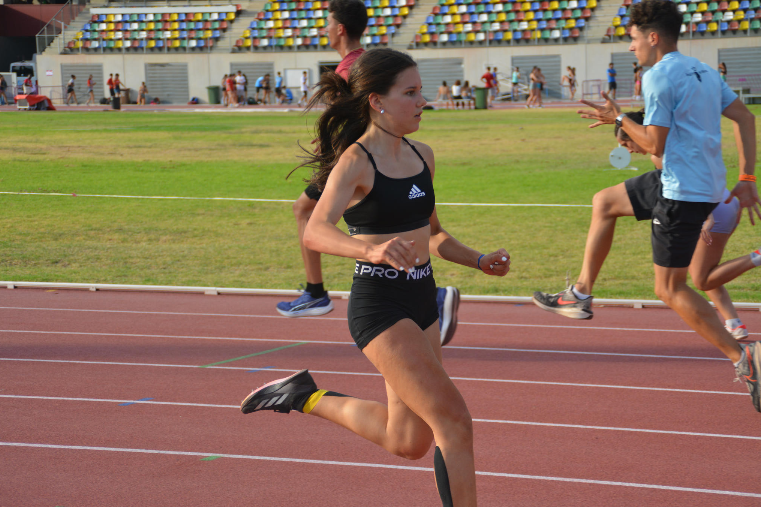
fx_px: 2399
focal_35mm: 114
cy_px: 255
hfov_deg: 18.0
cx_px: 379
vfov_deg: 12.1
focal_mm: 75
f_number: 5.6
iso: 400
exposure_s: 1/1250
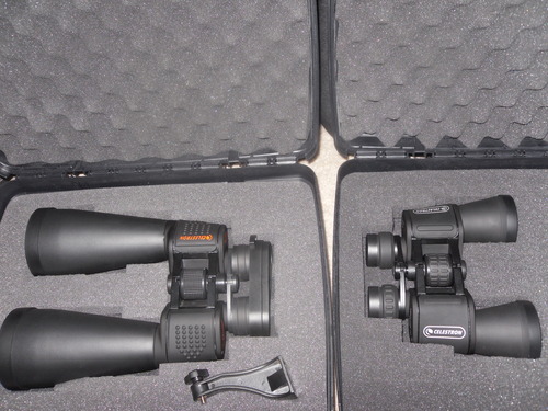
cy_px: 206
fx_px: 554
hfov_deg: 52.6
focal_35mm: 35
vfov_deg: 40.7
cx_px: 274
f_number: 3.5
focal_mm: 6.3
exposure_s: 1/45
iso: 100
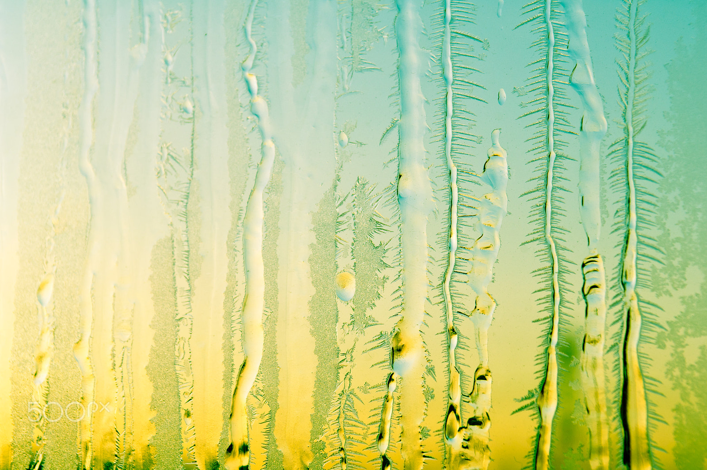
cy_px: 235
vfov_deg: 16.5
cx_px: 354
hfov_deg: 24.6
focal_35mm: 82
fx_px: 1618
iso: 100
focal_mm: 55
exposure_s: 1/160
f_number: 8
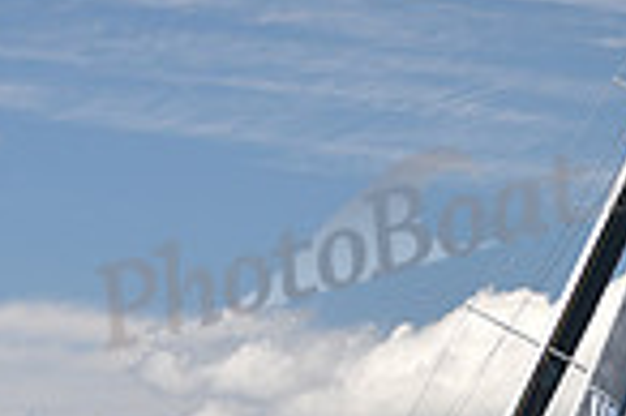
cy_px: 401
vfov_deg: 4.0
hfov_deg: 6.0
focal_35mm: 342
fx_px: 5940
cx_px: 926
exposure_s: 1/1000
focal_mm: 86
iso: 200
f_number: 4
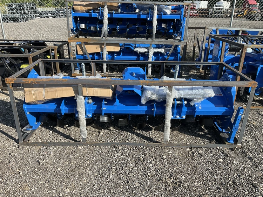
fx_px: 220
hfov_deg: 61.6
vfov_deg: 48.3
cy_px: 98
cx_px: 132
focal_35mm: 29
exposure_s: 1/962
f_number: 1.8
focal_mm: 3
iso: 25
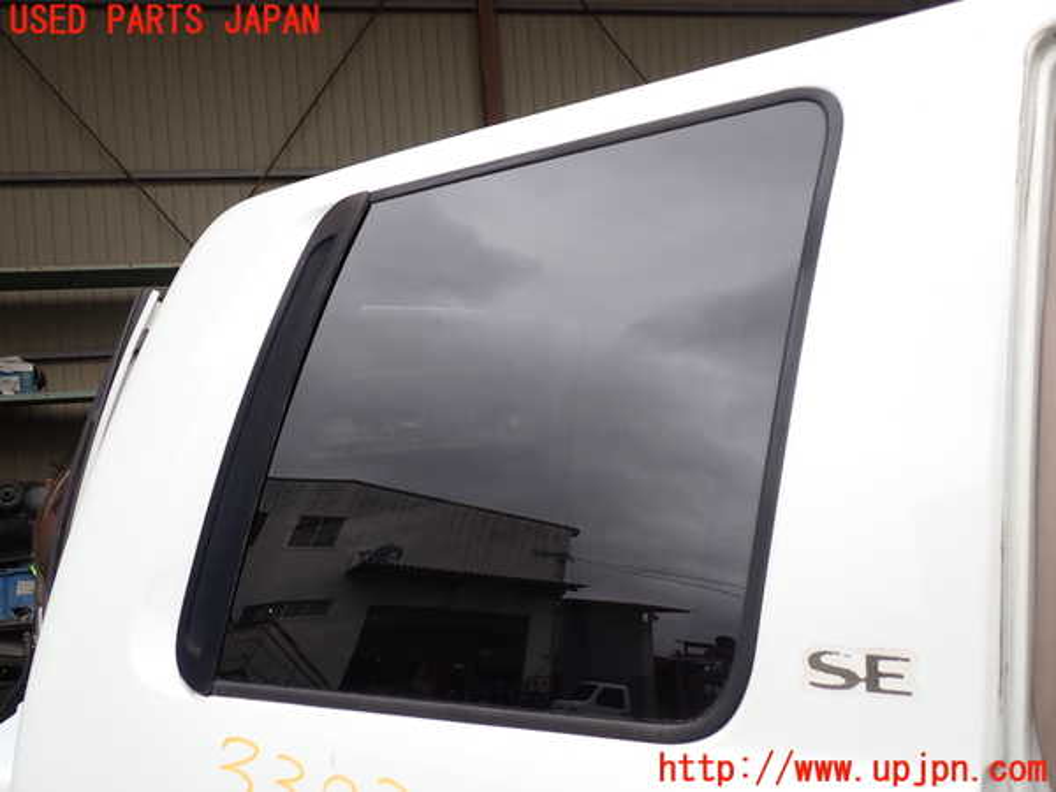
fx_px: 915
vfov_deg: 46.8
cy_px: 396
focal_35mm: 30
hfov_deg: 60.0
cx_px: 528
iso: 100
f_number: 3.2
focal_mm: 5.4
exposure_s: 1/200
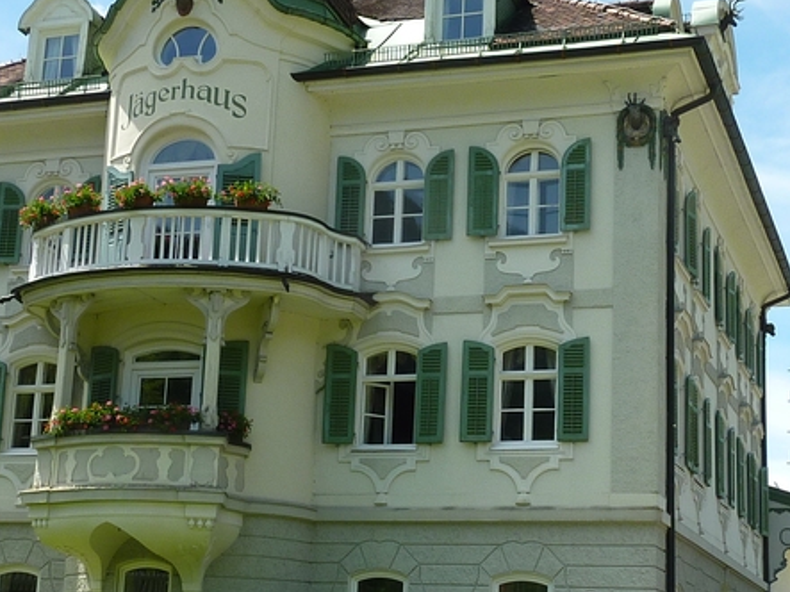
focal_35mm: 65
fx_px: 1483
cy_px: 337
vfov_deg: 22.6
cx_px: 408
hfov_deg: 29.8
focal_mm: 4.4
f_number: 4
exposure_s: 1/320
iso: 80
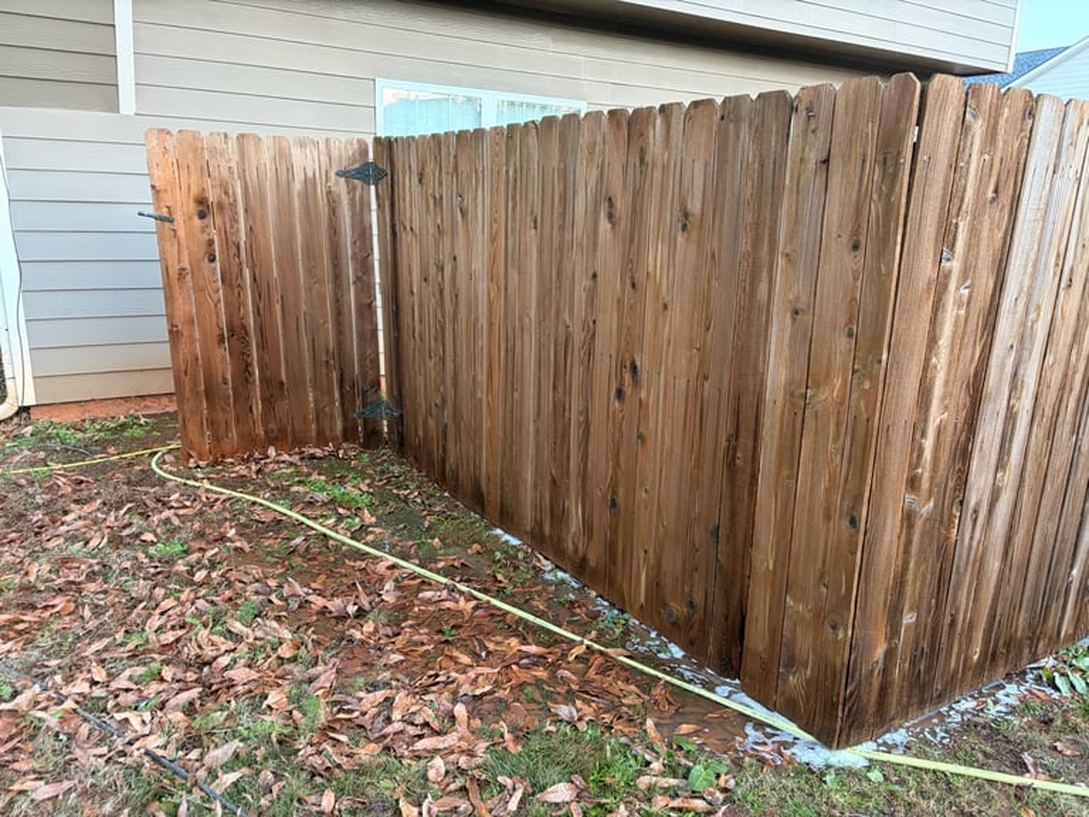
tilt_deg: -11.2
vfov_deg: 53.1
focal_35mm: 26
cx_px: 544
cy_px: 408
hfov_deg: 67.3
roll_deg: -1.6
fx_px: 818
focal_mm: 5.96
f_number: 1.6
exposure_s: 1/75
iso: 125
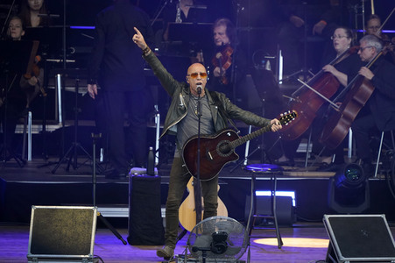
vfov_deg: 2.3
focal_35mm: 600
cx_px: 198
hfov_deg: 3.4
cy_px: 132
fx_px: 6578
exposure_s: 1/500
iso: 2500
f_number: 6.3
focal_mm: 600
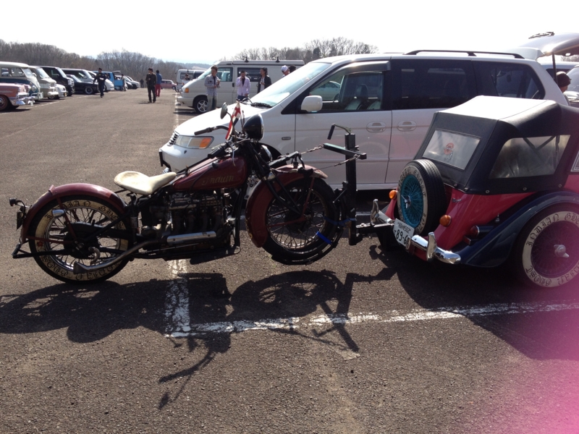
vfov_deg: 40.7
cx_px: 290
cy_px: 217
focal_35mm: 35
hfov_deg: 52.6
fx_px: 585
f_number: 2.4
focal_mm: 4.28
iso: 50
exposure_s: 1/1004
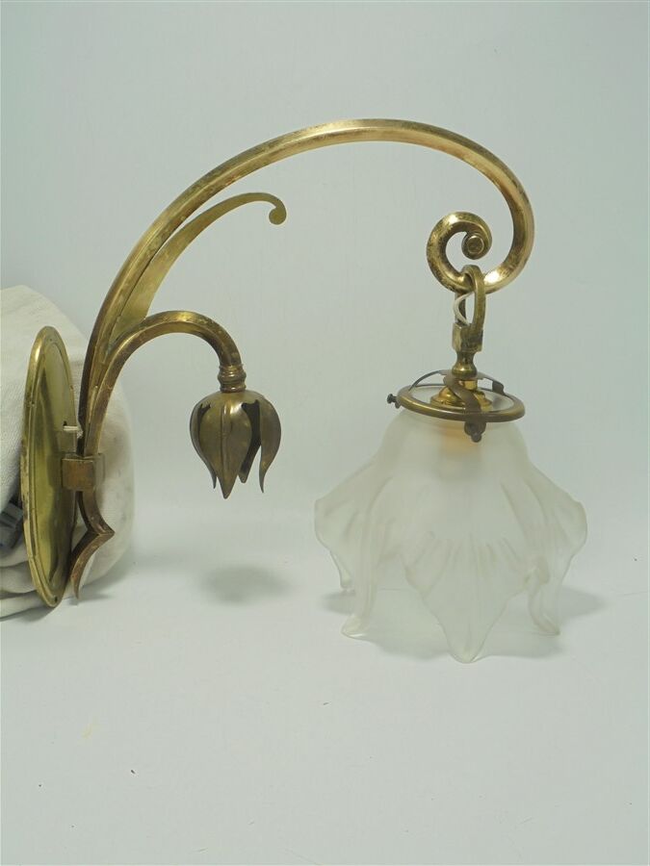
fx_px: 1077
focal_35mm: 43
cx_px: 325
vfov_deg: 43.9
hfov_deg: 33.6
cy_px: 433
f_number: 4.5
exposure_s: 1/60
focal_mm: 7.8
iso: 100
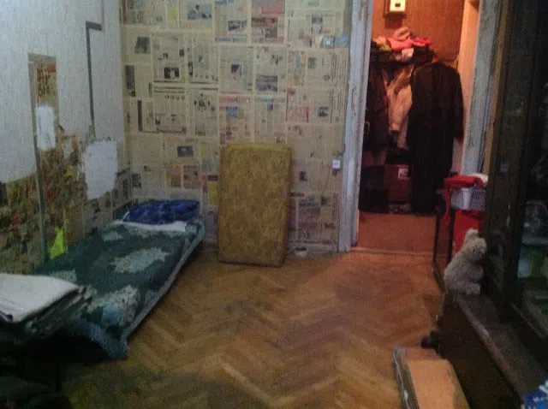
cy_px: 204
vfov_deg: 40.6
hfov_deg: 52.7
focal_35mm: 35
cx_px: 274
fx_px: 553
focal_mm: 4.28
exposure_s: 1/15
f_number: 2.4
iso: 800
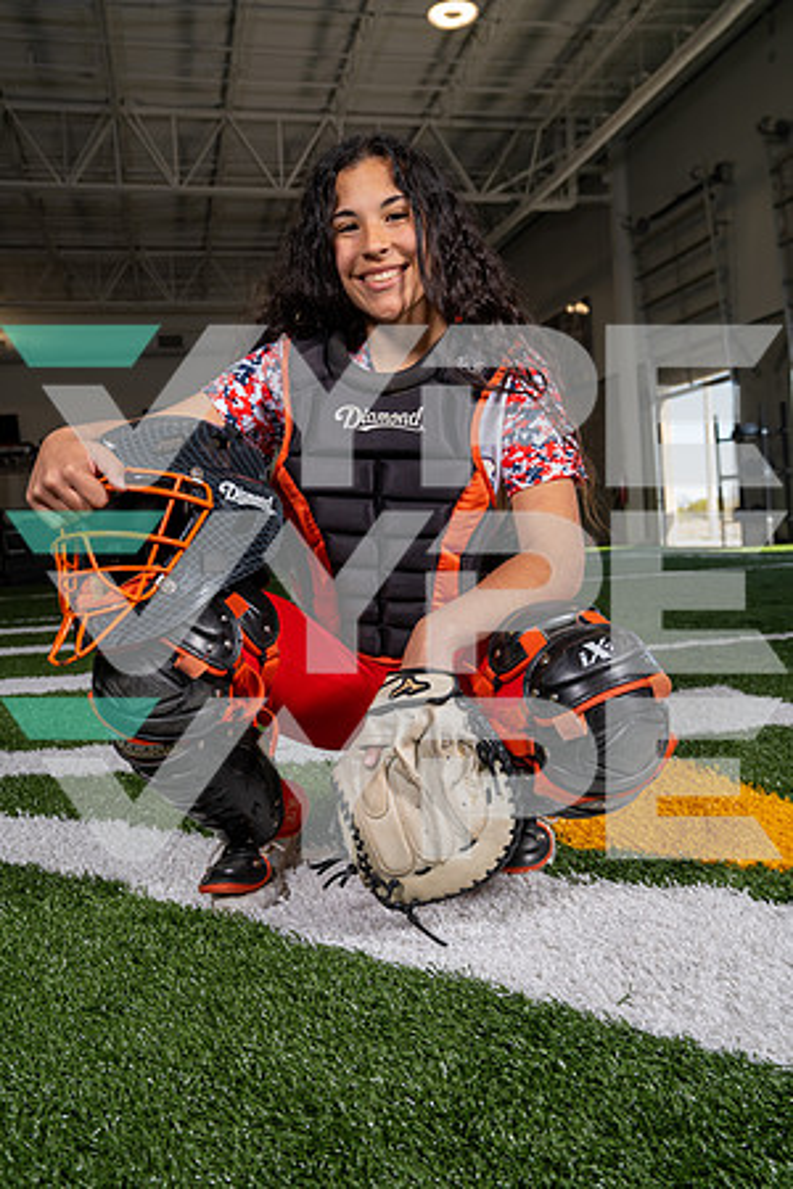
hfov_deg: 40.0
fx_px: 1090
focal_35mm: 33
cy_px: 594
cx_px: 396
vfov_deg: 57.2
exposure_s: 1/200
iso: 200
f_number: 5.6
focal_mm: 33
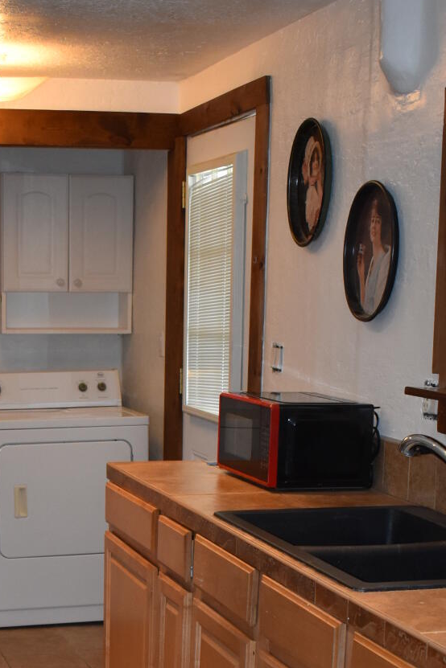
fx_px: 1208
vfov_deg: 30.0
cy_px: 559
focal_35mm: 65
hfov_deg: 20.7
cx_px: 94
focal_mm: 18
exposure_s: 1/200
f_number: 3.5
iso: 800
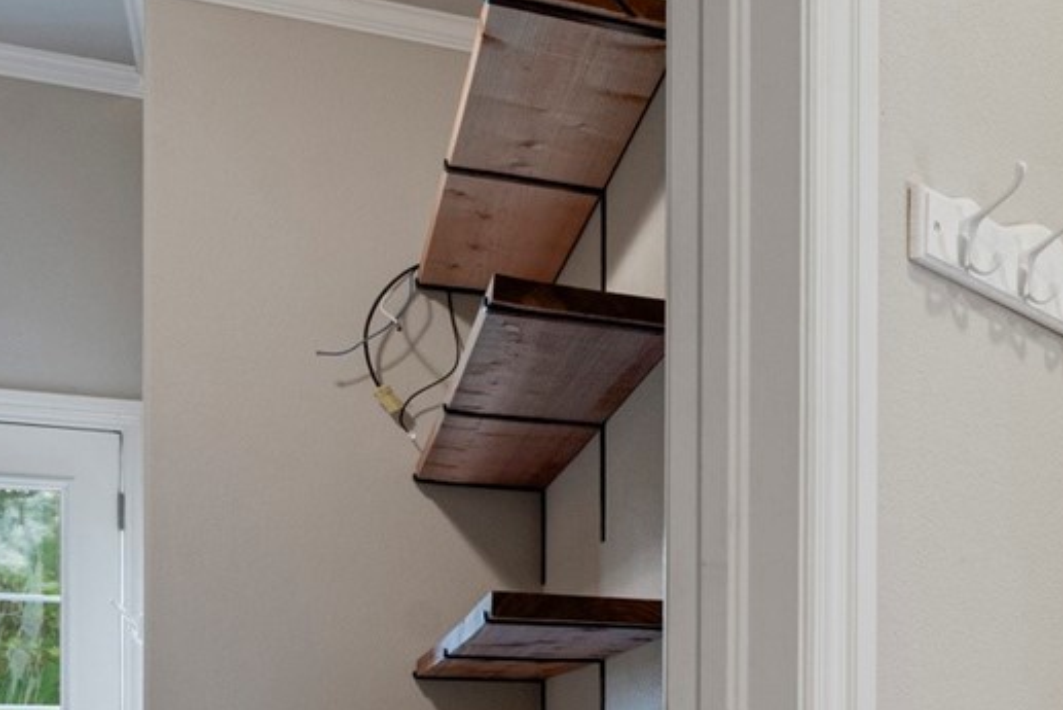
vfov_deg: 20.5
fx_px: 1861
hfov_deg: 24.9
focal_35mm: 63
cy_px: 793
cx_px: 1575
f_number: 9
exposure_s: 1
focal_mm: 16
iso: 200
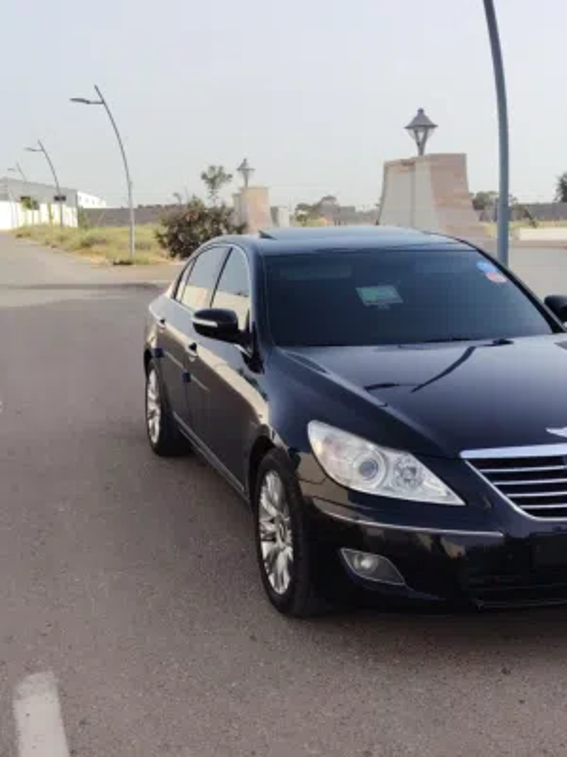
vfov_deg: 39.7
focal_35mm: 48
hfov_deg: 30.3
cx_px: 284
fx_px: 1048
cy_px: 378
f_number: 1.75
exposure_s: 1/597
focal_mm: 5.25
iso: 100
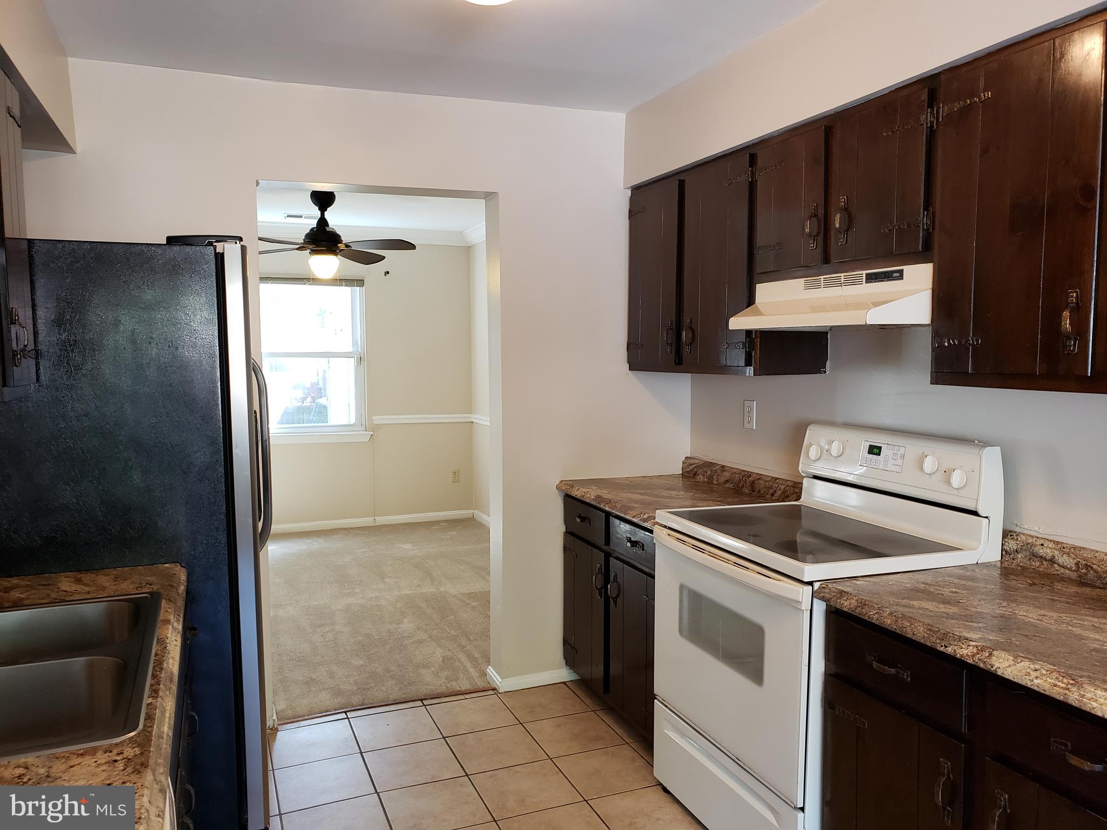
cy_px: 415
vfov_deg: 53.1
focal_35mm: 26
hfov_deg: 67.3
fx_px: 831
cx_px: 554
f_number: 2.4
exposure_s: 1/40
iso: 320
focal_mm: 4.3
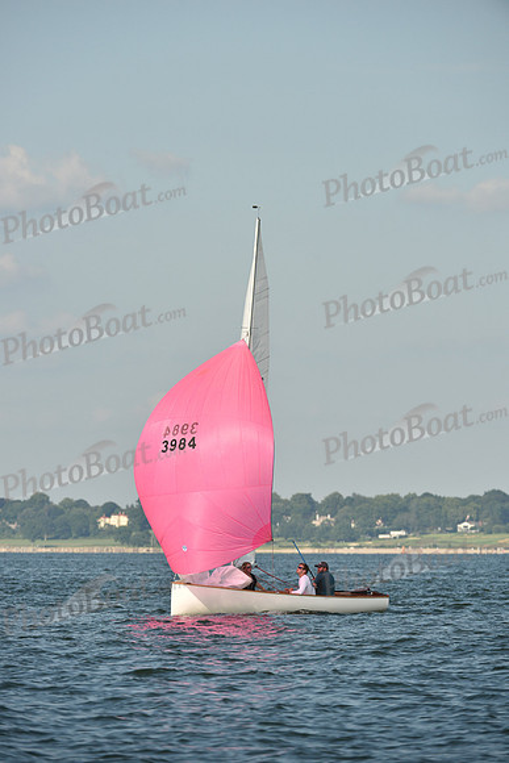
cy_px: 382
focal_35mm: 290
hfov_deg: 4.7
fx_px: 6146
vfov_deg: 7.1
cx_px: 254
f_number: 6.3
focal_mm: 290
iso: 250
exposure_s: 1/1250
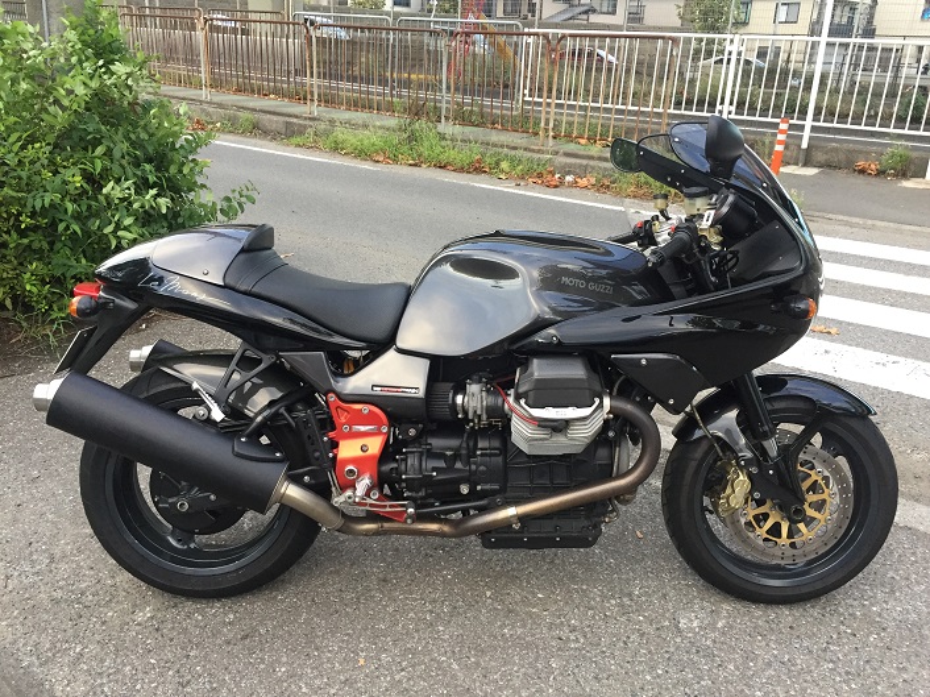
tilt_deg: -20.4
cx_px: 465
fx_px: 779
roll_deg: -2.0
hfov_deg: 61.7
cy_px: 348
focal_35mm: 29
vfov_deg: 48.2
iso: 50
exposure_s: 1/30
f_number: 2.2
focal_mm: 4.15
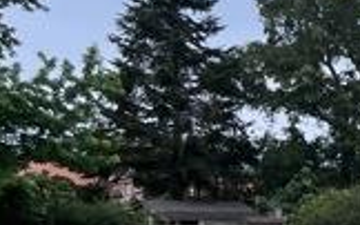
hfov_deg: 12.6
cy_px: 287
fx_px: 1333
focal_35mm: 136
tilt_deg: -2.1
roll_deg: -0.2
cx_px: 816
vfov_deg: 9.5
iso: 50
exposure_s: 1/3215
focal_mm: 5.1
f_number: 1.6
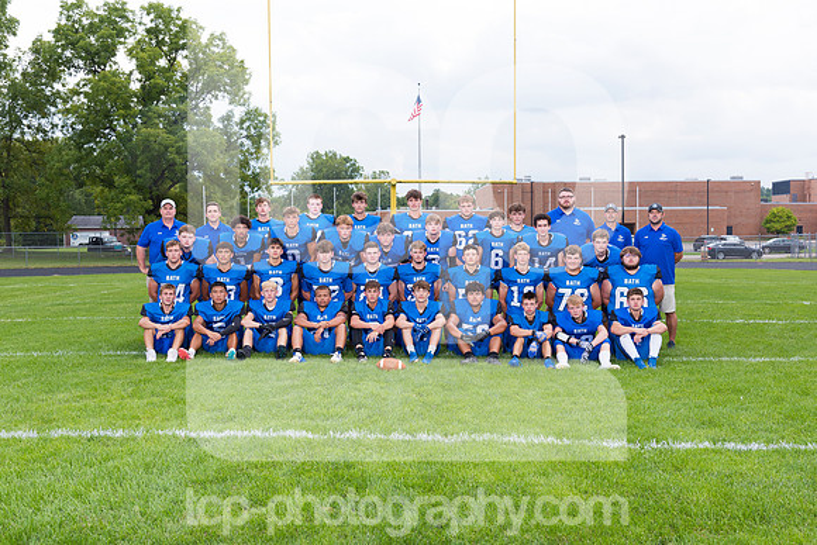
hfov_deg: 47.4
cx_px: 403
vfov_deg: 32.6
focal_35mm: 41
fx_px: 931
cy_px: 259
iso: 160
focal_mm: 38
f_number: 7.1
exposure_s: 1/250
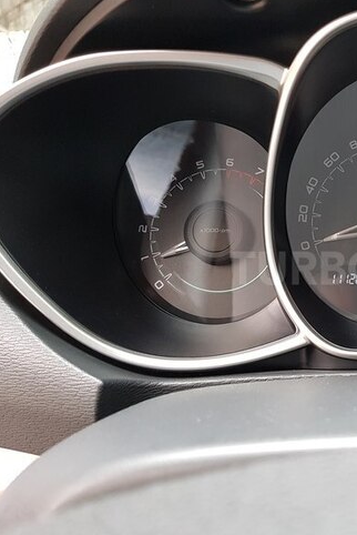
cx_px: 344
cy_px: 268
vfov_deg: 51.9
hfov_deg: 33.4
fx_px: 550
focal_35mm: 37
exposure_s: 1/50
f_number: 1.7
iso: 160
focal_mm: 4.2
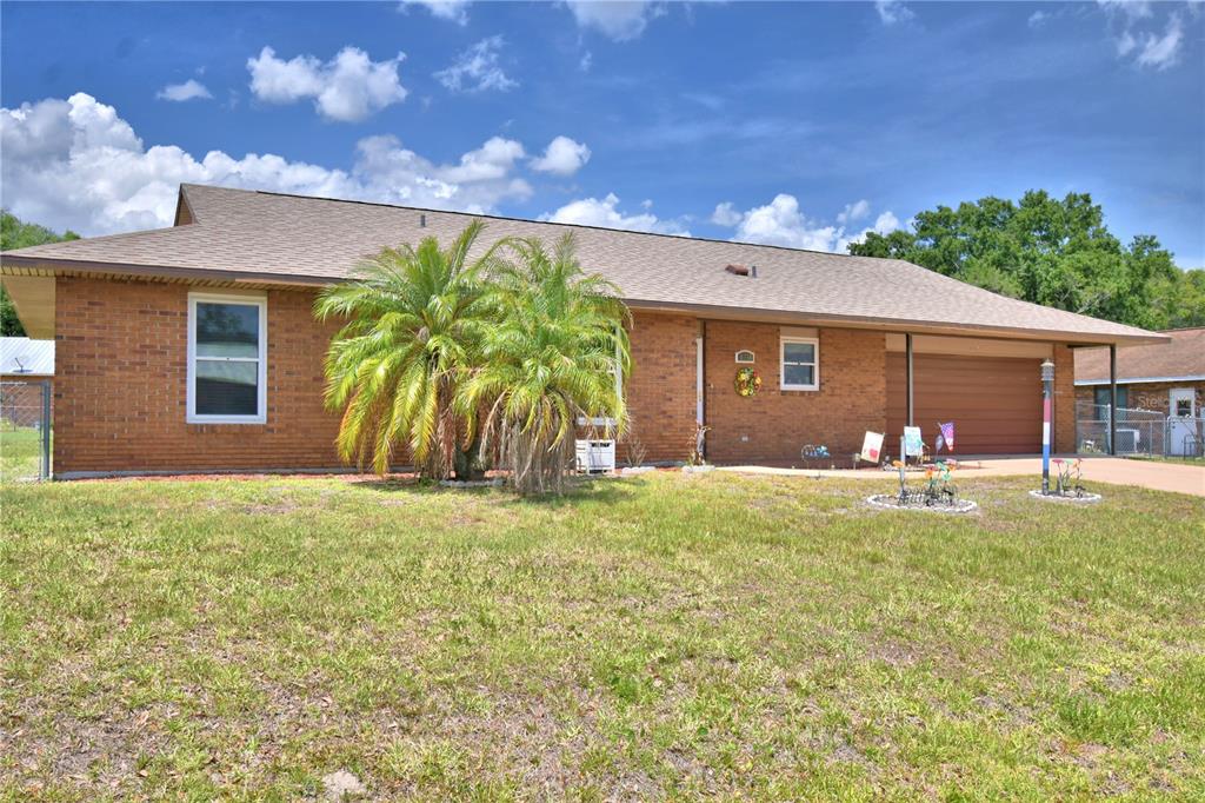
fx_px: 1004
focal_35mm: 30
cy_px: 402
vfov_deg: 43.6
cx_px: 602
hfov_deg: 61.9
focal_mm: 20
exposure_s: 1/800
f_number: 5.6
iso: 100
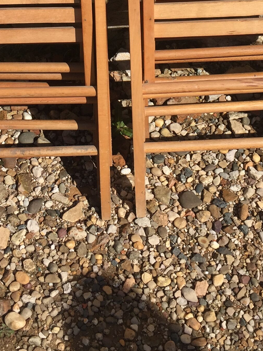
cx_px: 119
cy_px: -14
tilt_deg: -35.2
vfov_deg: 26.1
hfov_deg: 21.0
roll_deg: +0.5
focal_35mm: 70
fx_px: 709
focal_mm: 4.15
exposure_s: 1/2825
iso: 32
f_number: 2.2
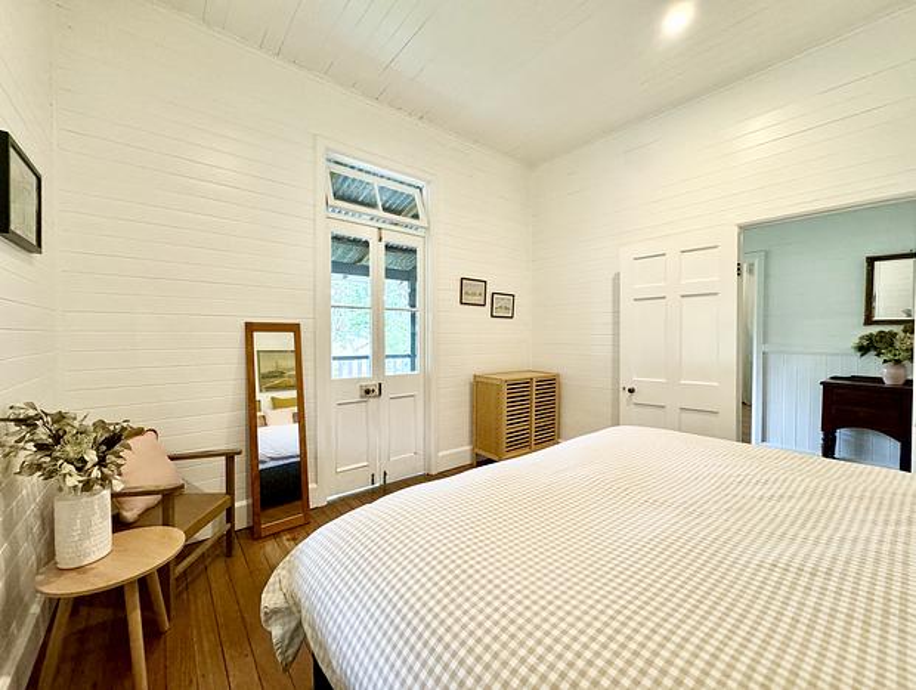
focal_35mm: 14
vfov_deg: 85.8
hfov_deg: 102.0
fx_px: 371
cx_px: 458
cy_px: 345
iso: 320
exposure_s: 1/100
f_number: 2.2
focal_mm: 2.22
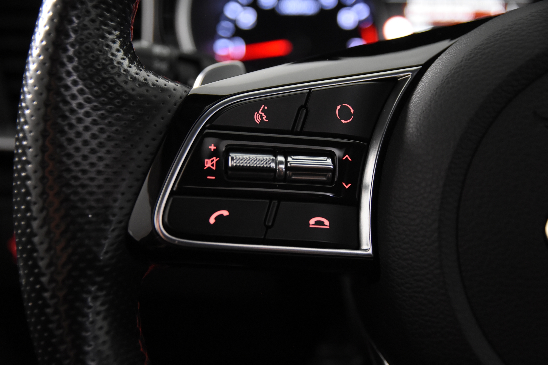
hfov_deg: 35.1
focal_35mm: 57
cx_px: 274
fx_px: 868
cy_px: 182
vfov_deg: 23.8
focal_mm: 38
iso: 3200
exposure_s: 1/60
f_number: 3.5
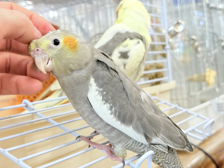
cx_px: 112
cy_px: 84
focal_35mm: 52
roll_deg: +6.3
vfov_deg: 28.0
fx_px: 336
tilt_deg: -2.3
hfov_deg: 36.8
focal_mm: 5.96
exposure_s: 1/50
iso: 64
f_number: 1.6
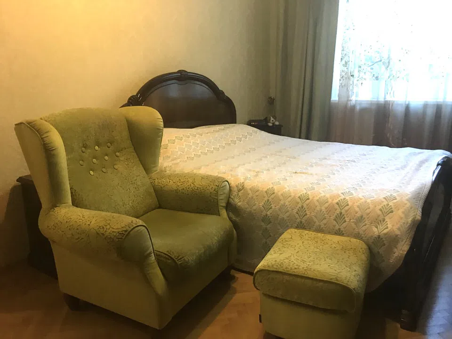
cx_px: 226
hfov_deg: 63.4
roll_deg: +1.0
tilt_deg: -12.6
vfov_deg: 49.7
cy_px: 170
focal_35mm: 28
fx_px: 366
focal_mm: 3.99
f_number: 1.8
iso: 100
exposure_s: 1/11
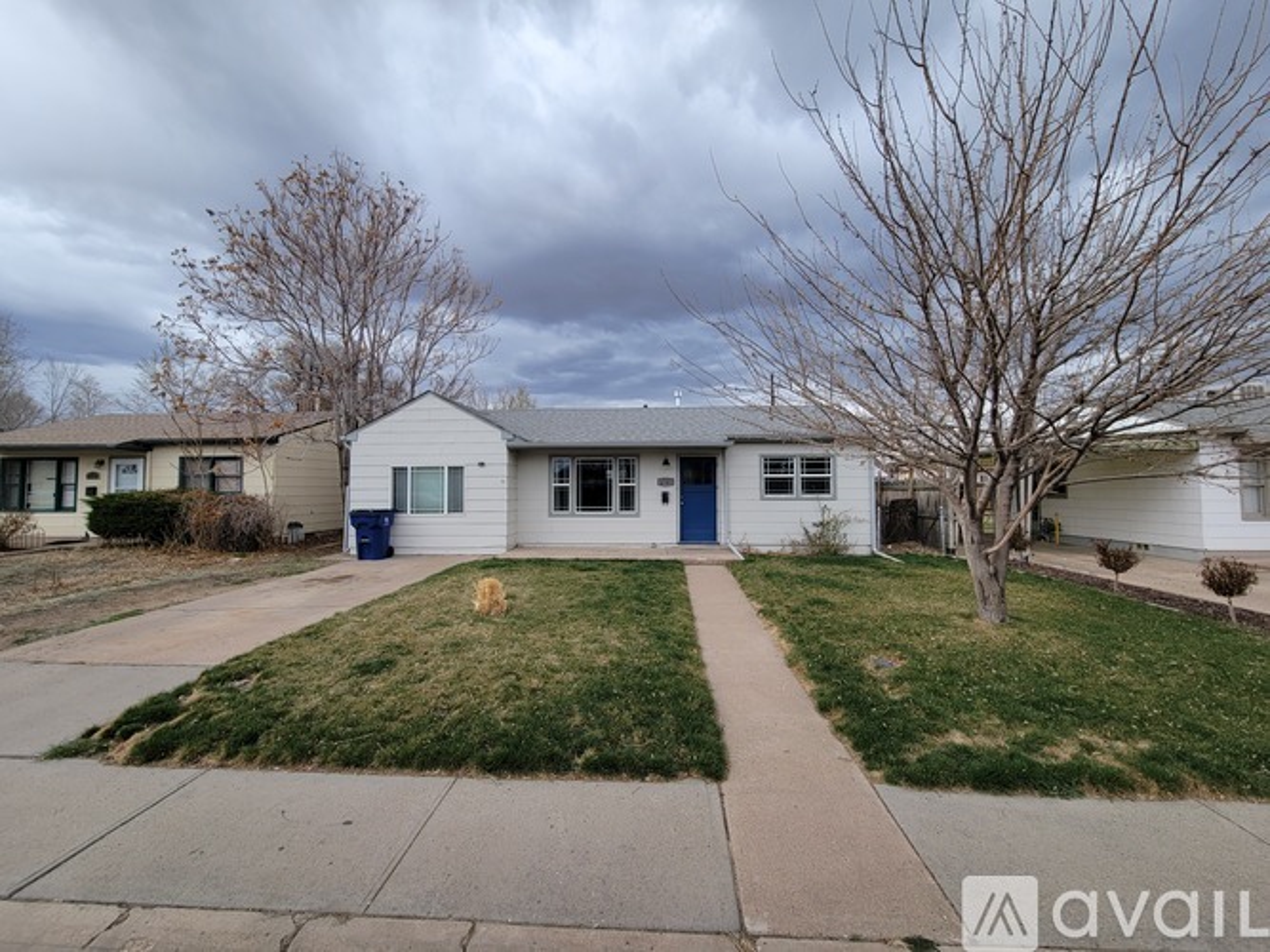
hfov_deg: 106.2
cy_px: 476
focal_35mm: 13
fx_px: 477
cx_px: 635
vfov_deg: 89.9
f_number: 2.2
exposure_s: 1/444
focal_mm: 2.2
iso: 50
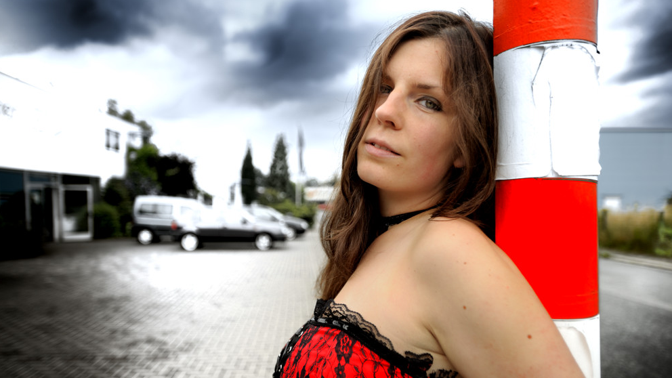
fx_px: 481
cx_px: 338
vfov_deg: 42.8
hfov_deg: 69.9
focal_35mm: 27
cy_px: 211
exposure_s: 1/500
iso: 200
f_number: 2.8
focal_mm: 25
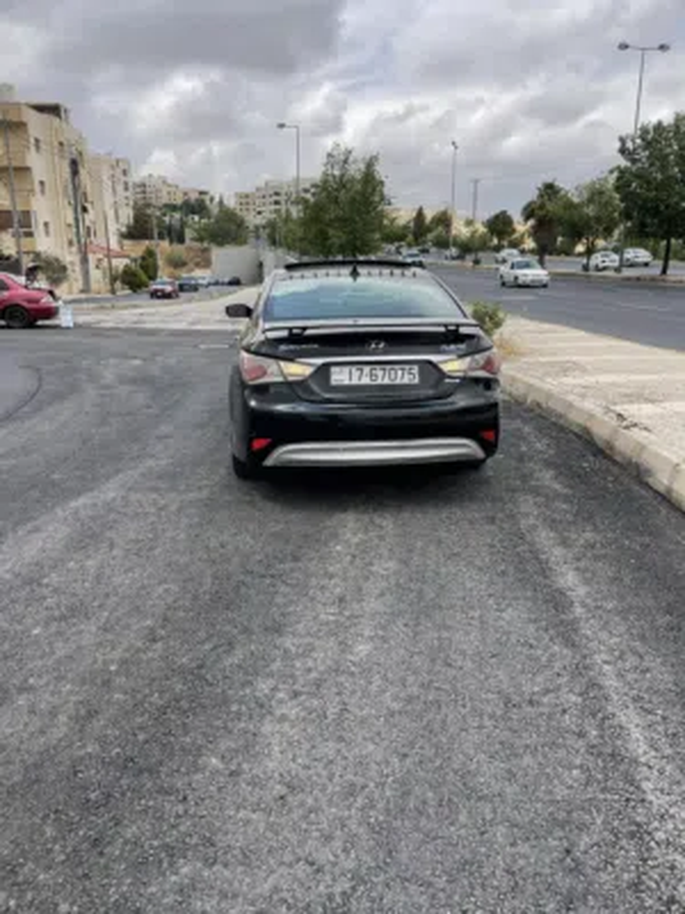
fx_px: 660
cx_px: 342
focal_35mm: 25
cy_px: 457
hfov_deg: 54.9
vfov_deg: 69.4
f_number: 1.6
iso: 32
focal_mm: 5.1
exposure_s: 1/2336
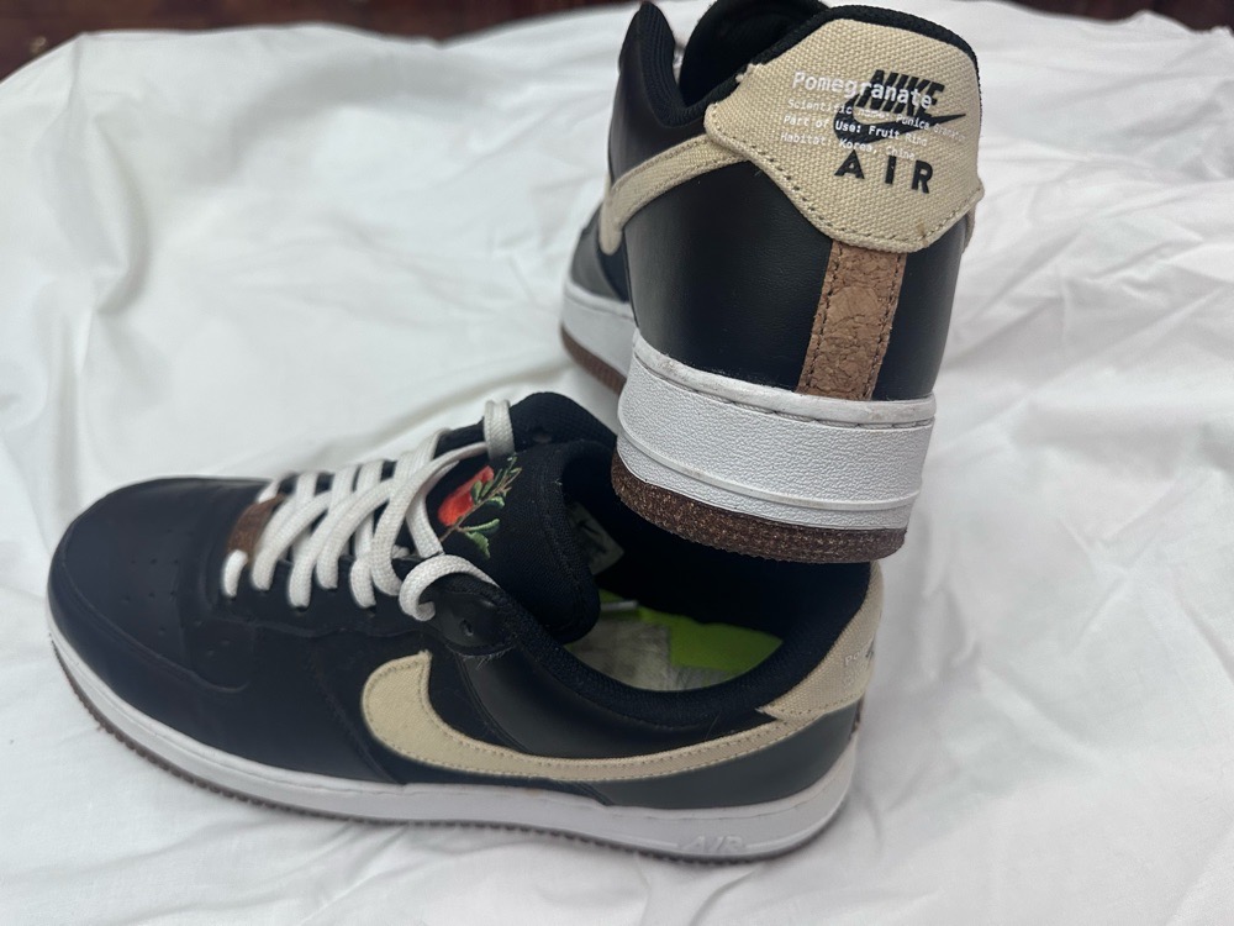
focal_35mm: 24
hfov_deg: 71.6
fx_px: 856
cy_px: 463
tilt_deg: -46.8
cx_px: 617
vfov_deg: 56.8
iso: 320
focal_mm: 6.86
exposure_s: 1/50
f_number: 1.78
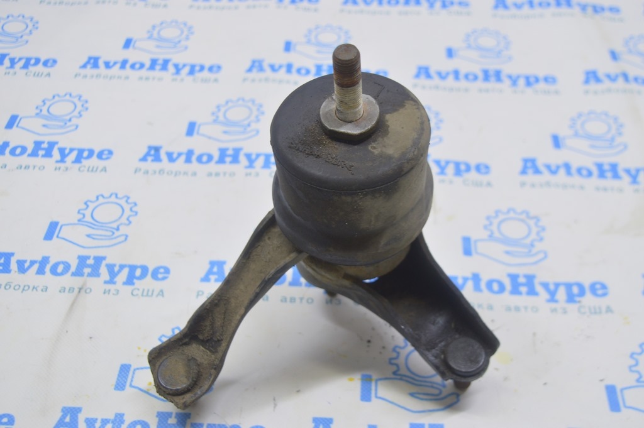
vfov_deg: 28.0
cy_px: 214
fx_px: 858
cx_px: 322
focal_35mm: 48
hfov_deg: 41.1
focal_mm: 32
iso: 400
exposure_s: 1/20
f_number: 5.6
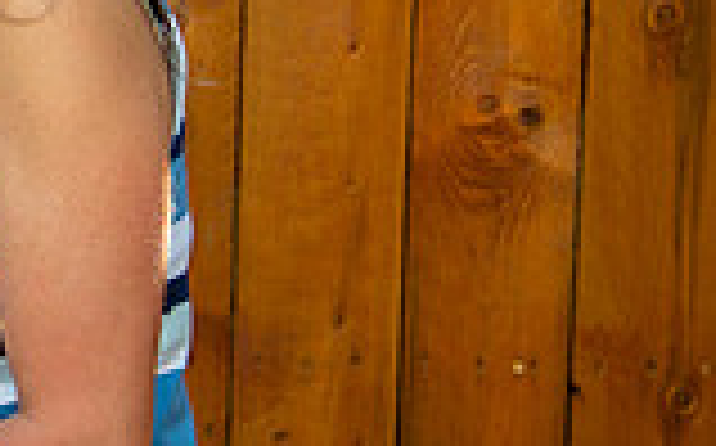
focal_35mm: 179
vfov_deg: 7.3
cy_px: 34
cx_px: -378
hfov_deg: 11.2
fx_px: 3489
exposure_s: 1/320
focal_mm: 48
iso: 125
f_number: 4
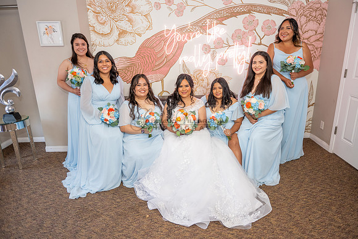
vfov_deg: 53.2
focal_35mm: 24
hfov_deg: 73.7
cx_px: 179
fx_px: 239
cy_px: 120
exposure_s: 1/160
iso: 800
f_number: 3.2
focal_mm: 24
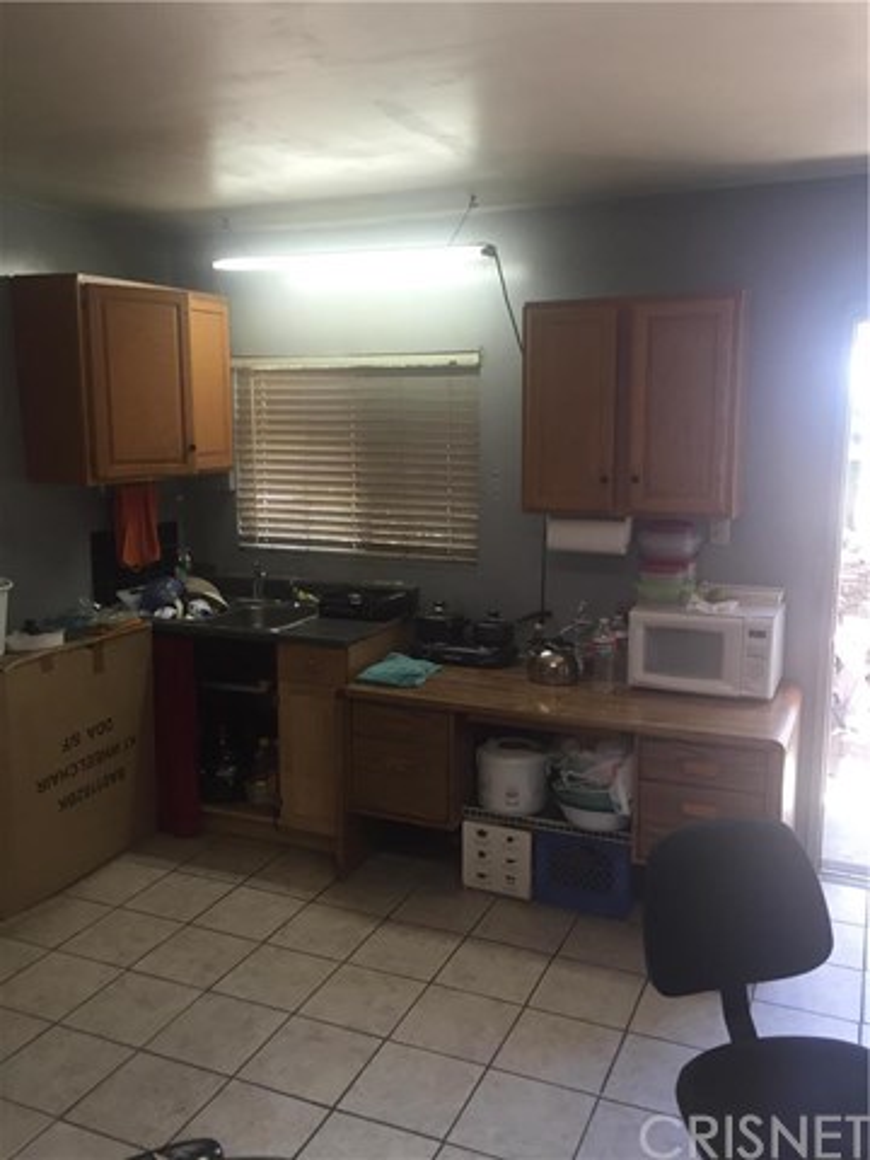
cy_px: 580
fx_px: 972
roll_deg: -0.2
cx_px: 435
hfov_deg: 48.2
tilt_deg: -8.8
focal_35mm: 29
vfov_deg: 61.7
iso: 40
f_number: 2.2
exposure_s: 1/30
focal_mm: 4.15
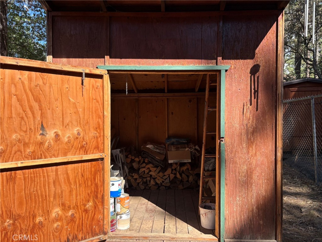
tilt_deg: -2.2
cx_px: 161
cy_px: 121
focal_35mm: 26
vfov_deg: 53.1
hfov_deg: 67.3
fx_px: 242
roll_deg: +0.0
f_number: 1.6
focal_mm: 5.96
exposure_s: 1/1099
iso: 50
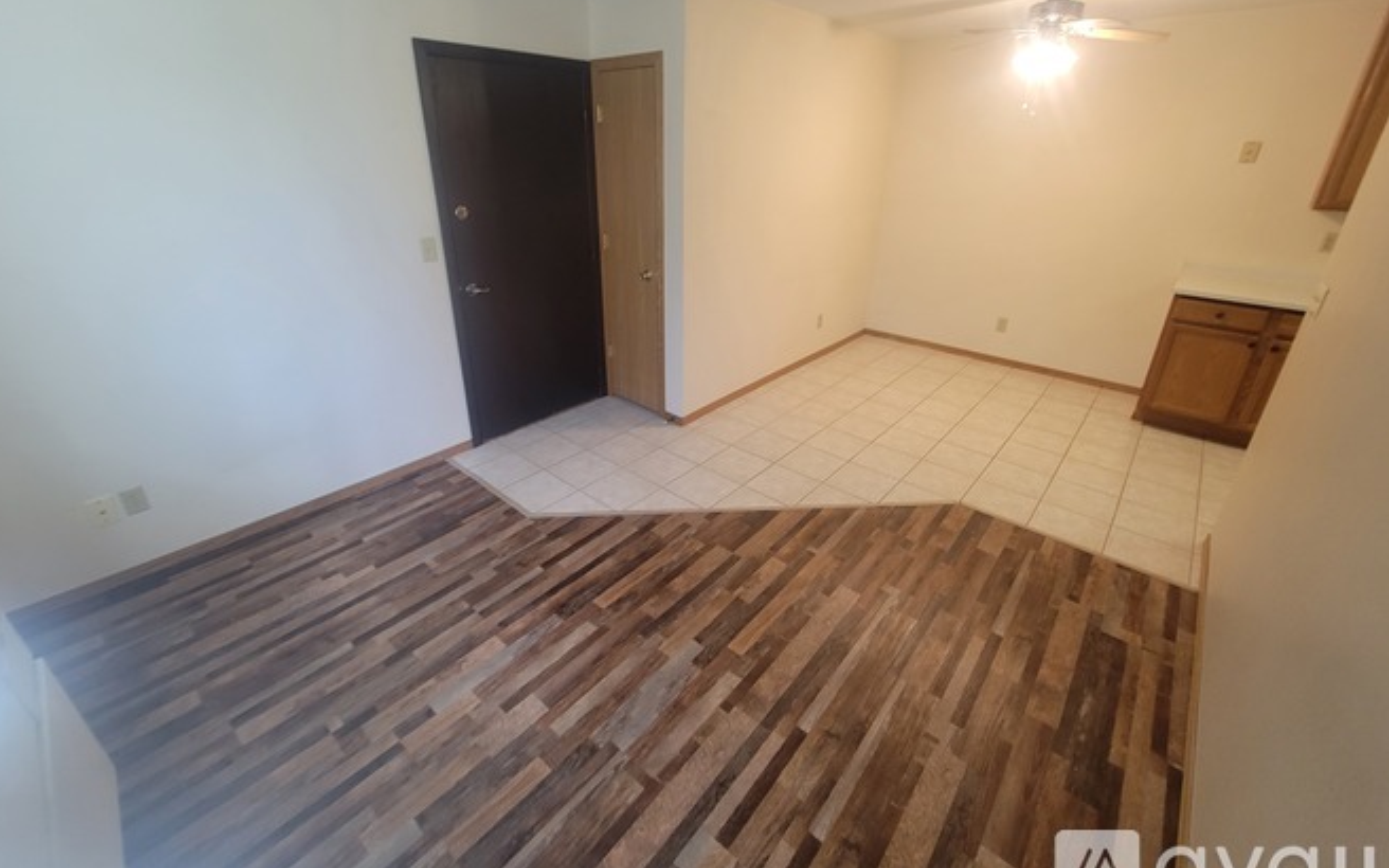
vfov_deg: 78.4
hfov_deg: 105.3
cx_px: 691
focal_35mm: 14
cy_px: 385
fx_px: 530
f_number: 2.2
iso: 250
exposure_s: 1/60
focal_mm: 2.2
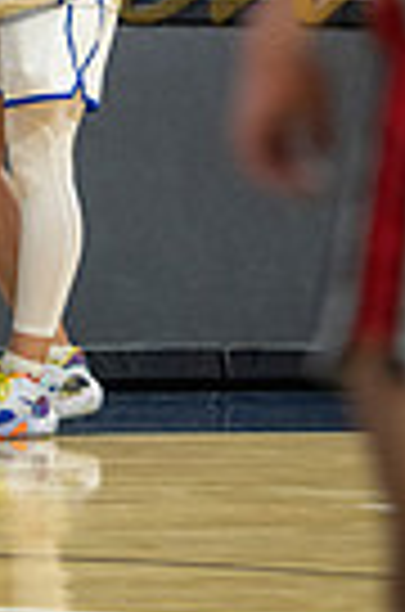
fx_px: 9006
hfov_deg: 2.6
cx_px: -135
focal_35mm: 531
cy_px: -266
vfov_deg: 3.9
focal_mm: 160
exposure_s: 1/1000
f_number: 2.8
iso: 2500
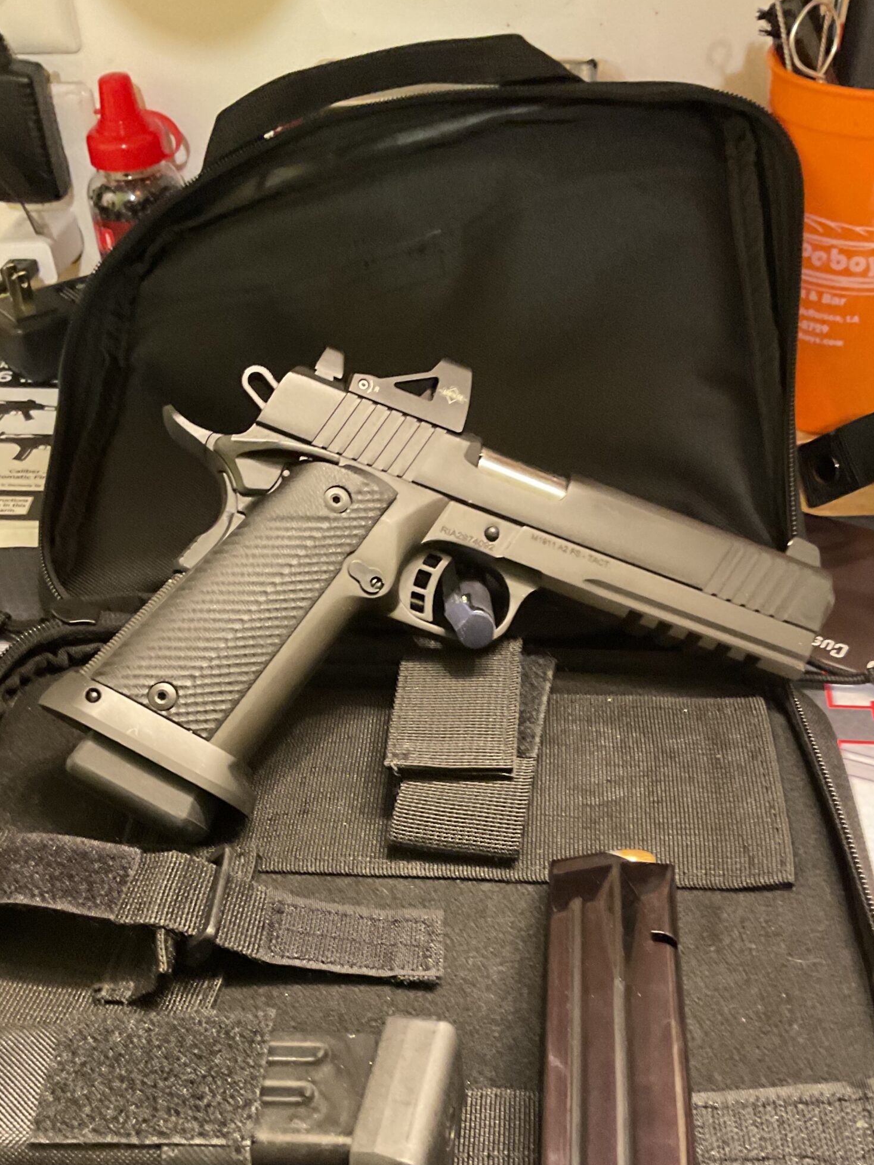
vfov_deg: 48.5
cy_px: 732
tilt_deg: -45.8
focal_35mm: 38
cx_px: 410
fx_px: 1280
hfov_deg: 37.7
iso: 400
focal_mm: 3
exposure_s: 1/30
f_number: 1.8
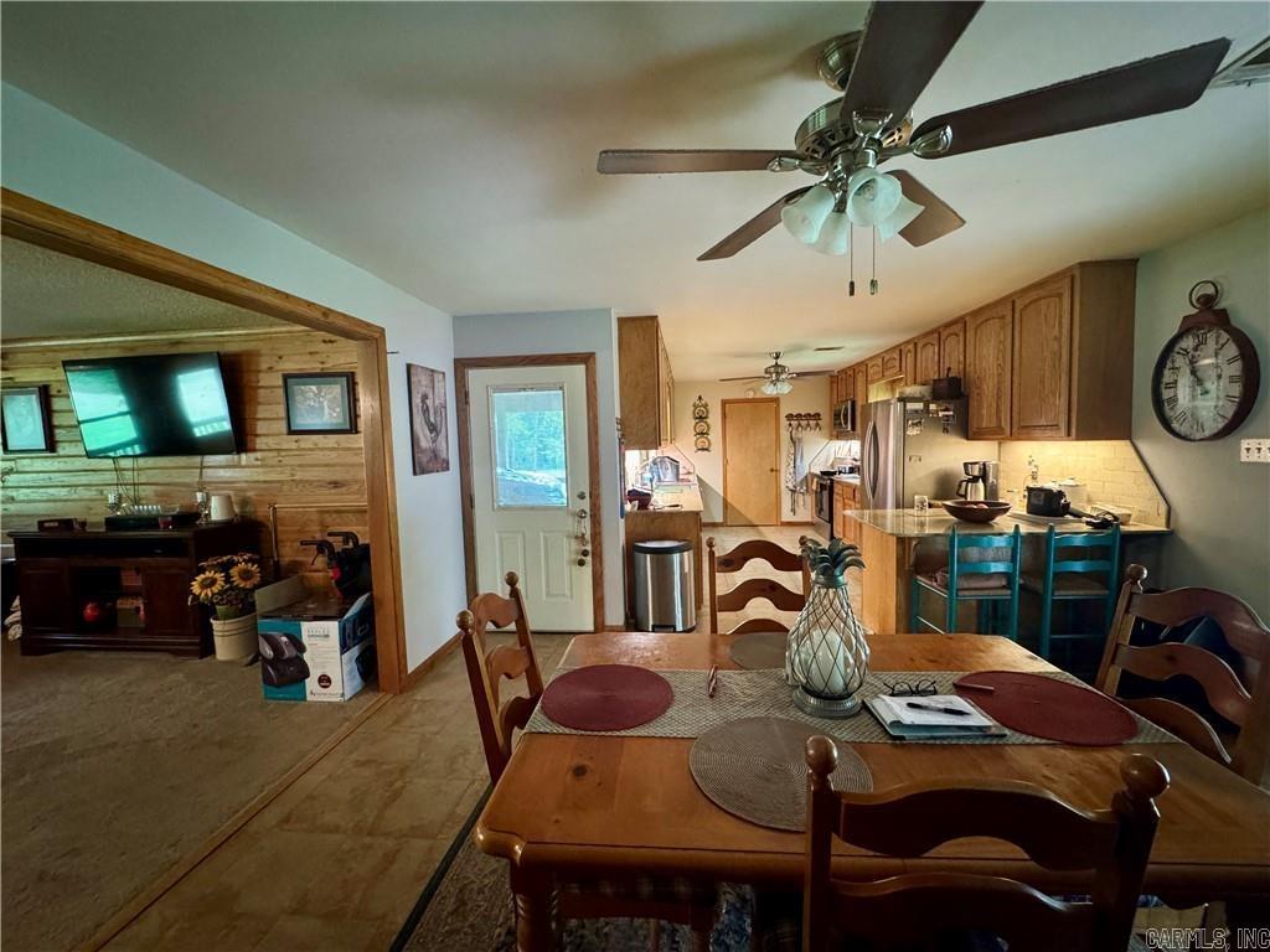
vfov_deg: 85.7
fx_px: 514
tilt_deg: -4.8
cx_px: 635
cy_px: 476
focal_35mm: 14
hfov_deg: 102.1
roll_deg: +1.2
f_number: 2.2
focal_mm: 2.22
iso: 1000
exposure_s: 1/60
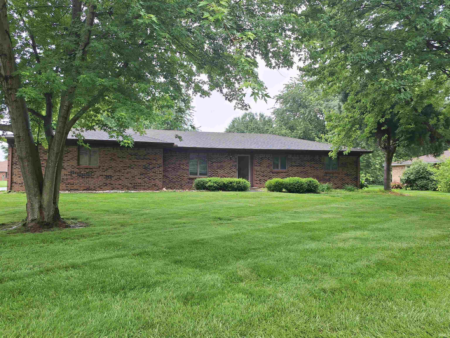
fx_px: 299
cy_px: 169
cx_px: 225
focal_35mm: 23
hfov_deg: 73.9
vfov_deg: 58.9
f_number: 1.8
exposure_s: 1/335
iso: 40
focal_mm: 5.54
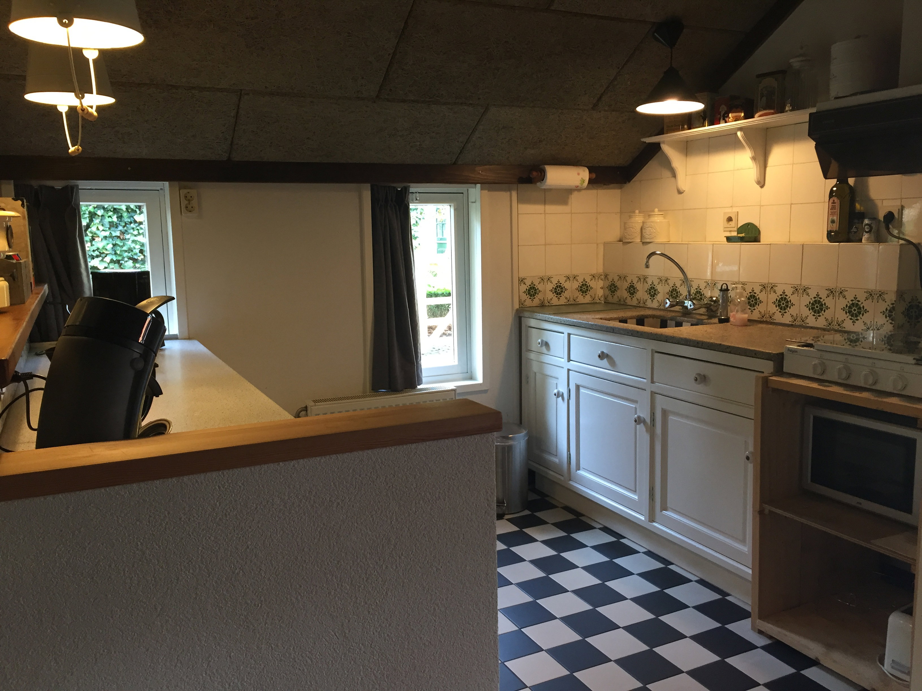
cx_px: 461
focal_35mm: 29
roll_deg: +0.4
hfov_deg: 61.7
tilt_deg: -7.3
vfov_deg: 48.2
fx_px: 772
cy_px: 346
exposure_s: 1/33
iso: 125
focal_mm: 4.15
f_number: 2.2
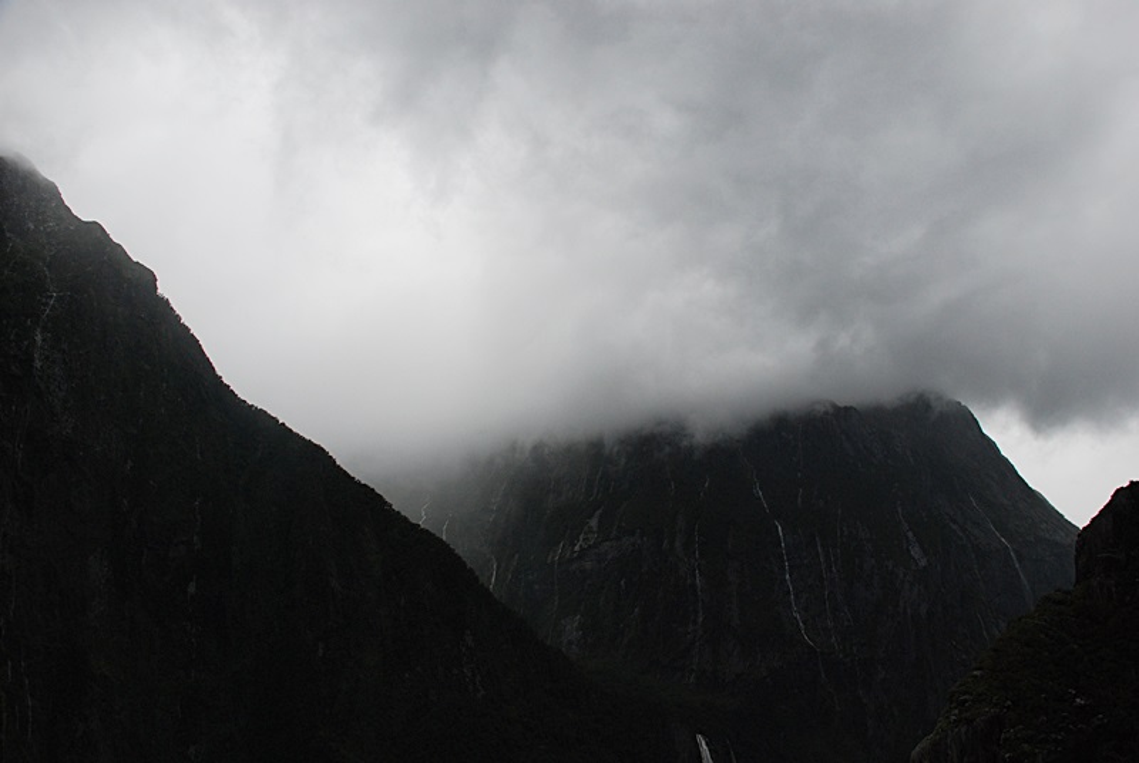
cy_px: 382
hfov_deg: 61.9
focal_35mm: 30
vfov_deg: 43.7
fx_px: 951
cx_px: 570
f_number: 6.3
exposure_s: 1/1000
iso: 400
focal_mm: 20
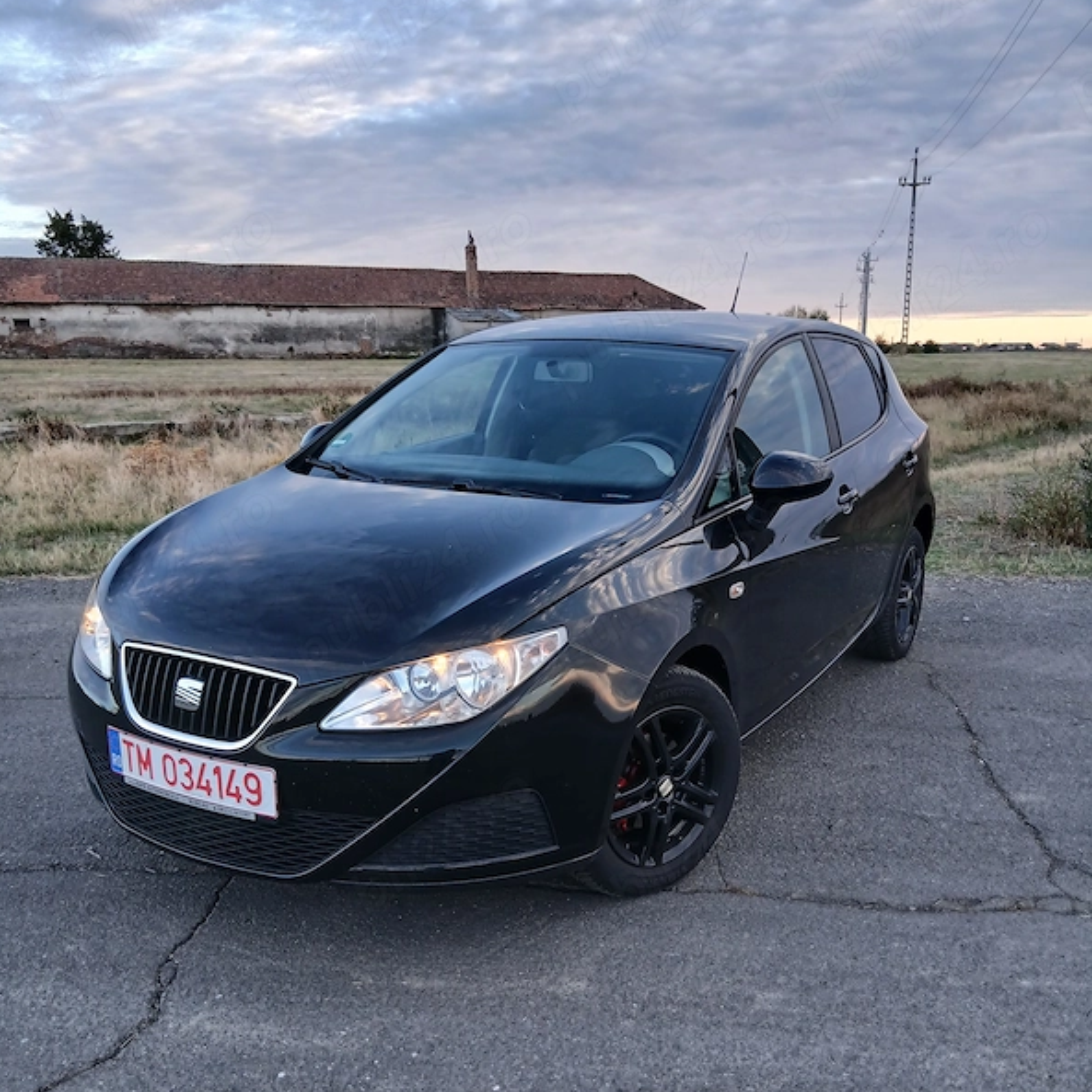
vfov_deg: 52.3
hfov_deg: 52.5
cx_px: 541
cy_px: 643
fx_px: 1106
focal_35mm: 31
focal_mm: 3.98
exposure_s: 1/60
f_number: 1.8
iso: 64
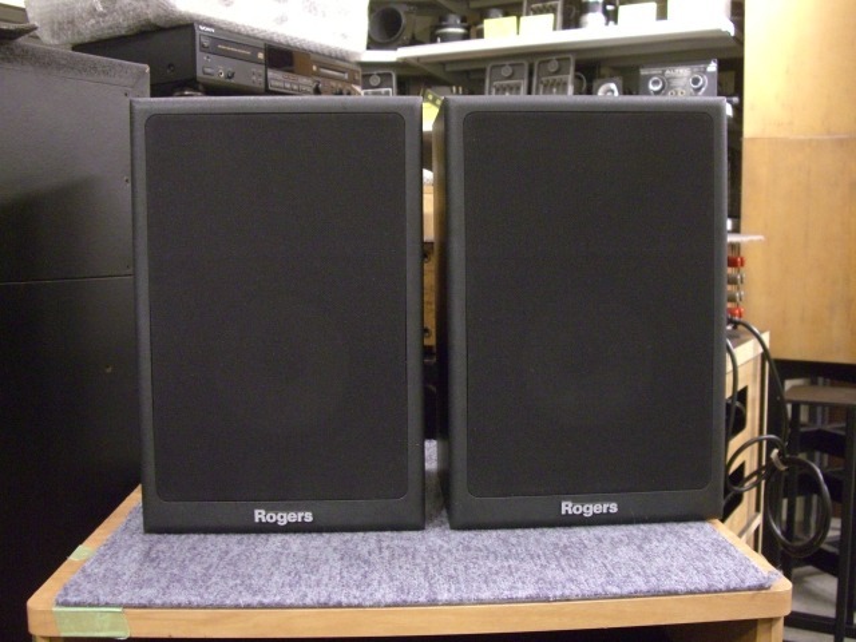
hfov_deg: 49.0
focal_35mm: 38
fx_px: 940
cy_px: 321
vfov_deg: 37.7
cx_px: 428
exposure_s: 1/10
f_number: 2.8
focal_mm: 7.9
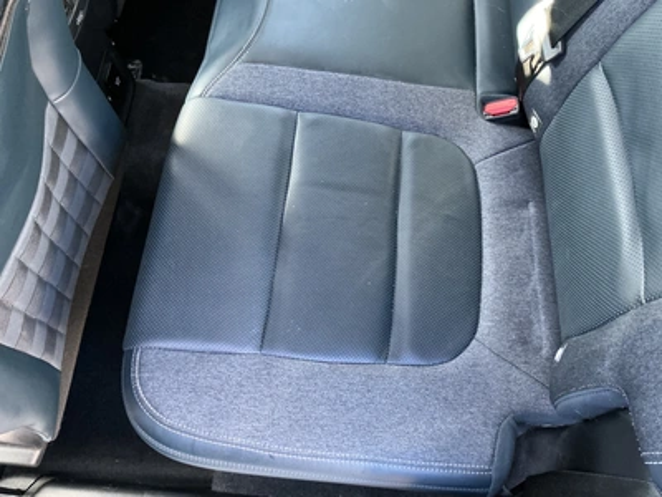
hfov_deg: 63.4
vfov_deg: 49.7
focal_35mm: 28
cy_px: 248
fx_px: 535
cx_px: 331
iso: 320
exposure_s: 1/48
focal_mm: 3
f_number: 1.8
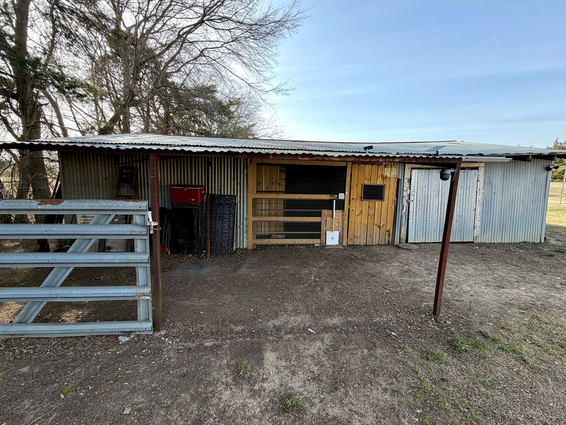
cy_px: 201
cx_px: 289
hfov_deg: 98.1
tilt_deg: -6.7
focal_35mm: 15
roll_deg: -0.3
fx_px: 245
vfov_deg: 81.7
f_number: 2.2
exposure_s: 1/237
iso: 40
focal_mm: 2.22
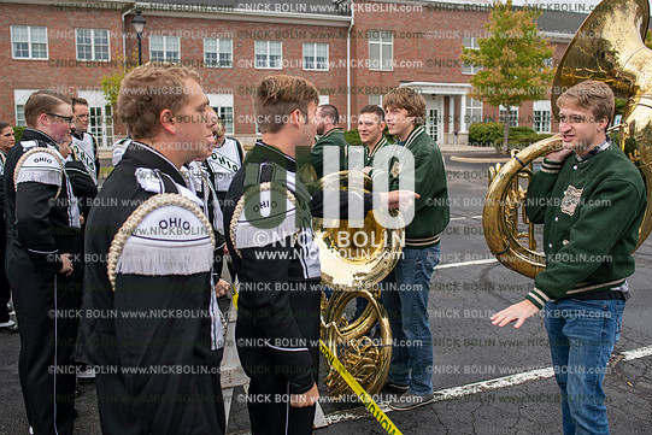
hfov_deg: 61.9
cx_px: 329
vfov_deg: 43.6
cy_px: 203
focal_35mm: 30
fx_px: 543
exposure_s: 1/60
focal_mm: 28
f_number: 4
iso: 72
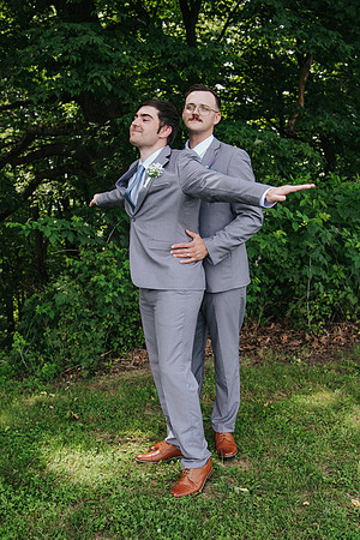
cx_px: 148
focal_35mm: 45
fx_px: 674
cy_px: 270
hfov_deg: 29.8
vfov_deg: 43.6
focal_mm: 30
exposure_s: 1/200
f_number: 4
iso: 200
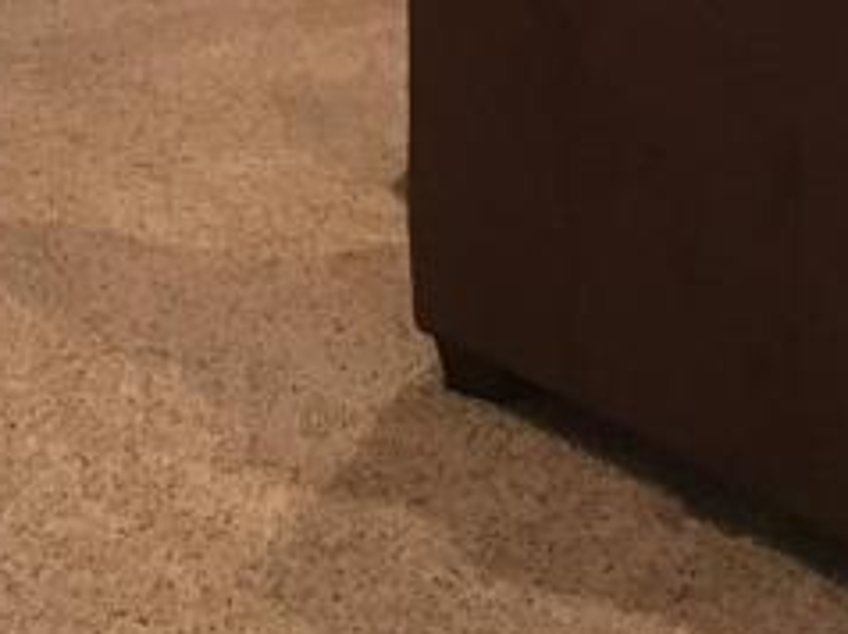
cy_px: -342
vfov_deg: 11.3
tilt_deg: -6.0
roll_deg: -2.2
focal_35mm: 125
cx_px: 467
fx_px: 3059
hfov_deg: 15.8
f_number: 2.2
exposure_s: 1/15
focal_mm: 4.15
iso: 250
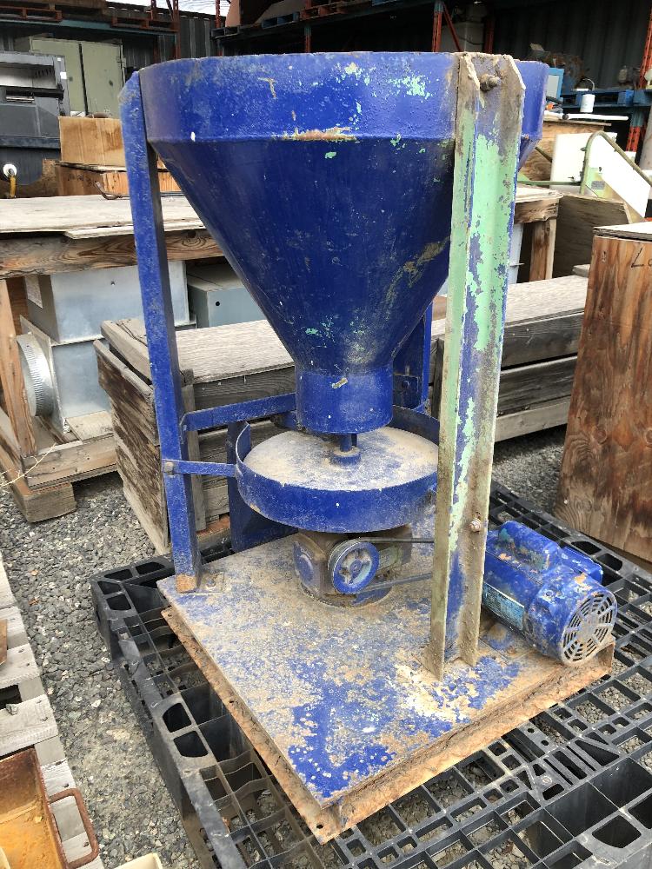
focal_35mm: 28
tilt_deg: -22.7
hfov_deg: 49.7
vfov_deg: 63.4
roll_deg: -2.8
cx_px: 326
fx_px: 703
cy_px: 434
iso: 20
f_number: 1.8
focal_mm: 3.99
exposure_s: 1/30
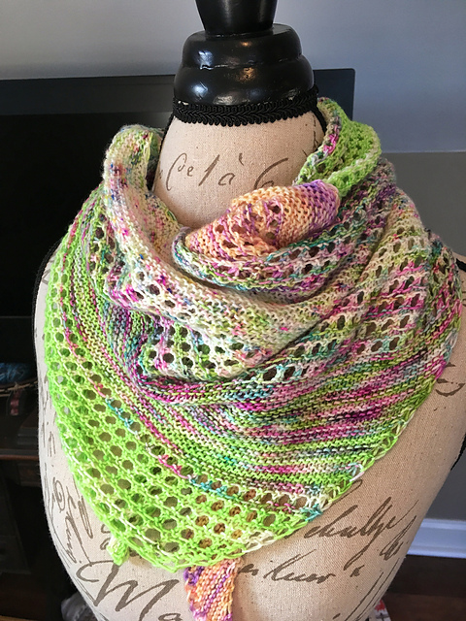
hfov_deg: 48.2
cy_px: 310
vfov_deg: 61.7
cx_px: 233
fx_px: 521
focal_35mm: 29
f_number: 2.2
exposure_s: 1/30
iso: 80
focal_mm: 4.15
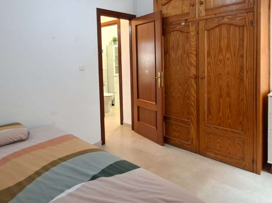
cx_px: 114
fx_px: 188
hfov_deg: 71.1
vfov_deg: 55.7
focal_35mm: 24
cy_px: 69
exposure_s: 1/24
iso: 400
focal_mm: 1.74
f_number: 2.2
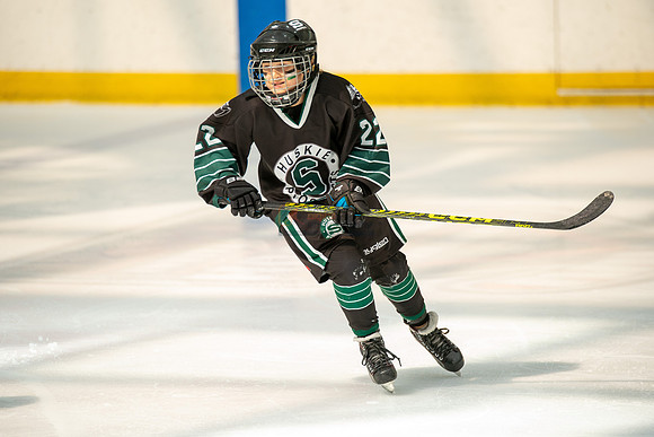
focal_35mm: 300
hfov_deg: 6.9
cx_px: 327
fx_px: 5451
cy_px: 218
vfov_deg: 4.6
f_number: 3.5
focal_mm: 300
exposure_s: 1/2500
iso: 1600
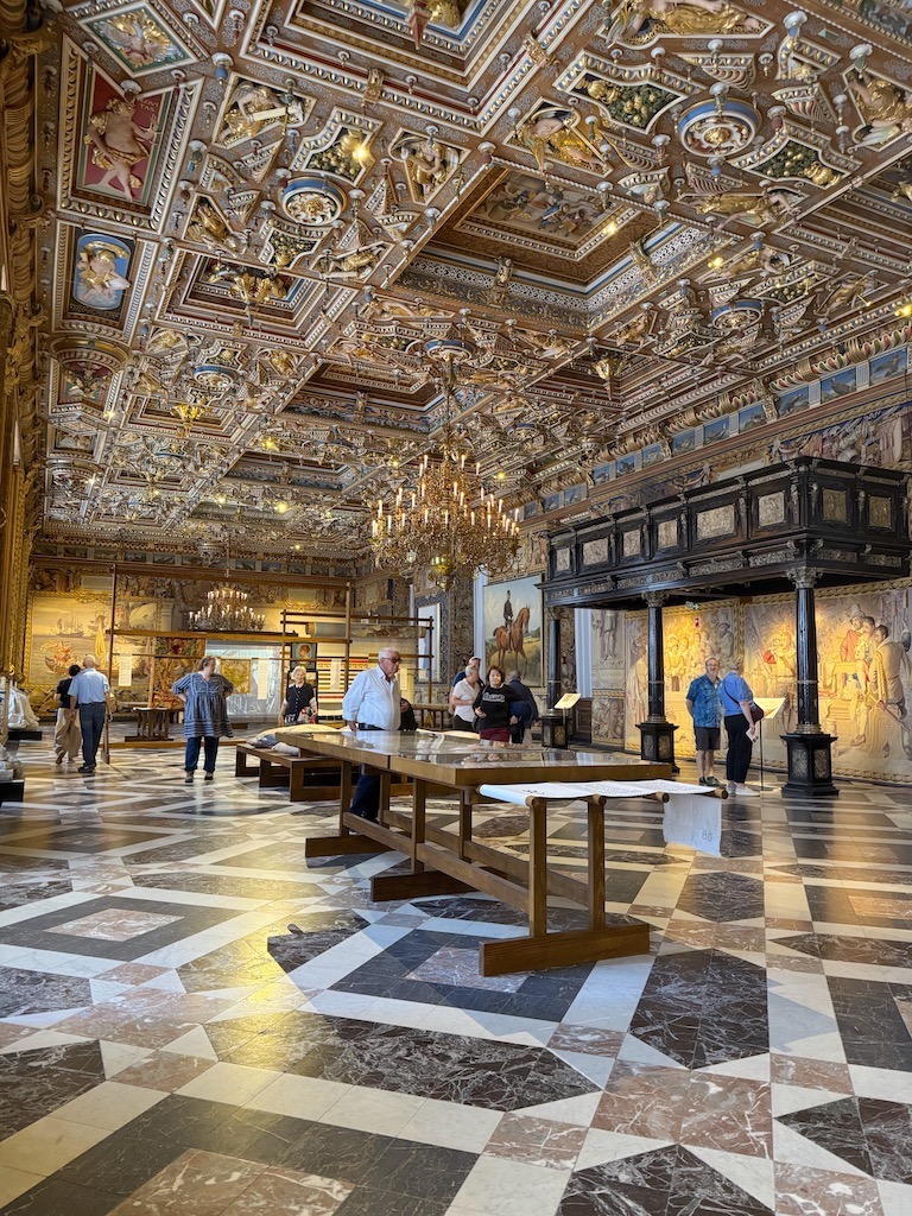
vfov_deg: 71.6
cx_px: 456
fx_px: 843
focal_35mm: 24
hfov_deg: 56.8
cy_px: 608
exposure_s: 1/33
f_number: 1.78
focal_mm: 6.76
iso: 640
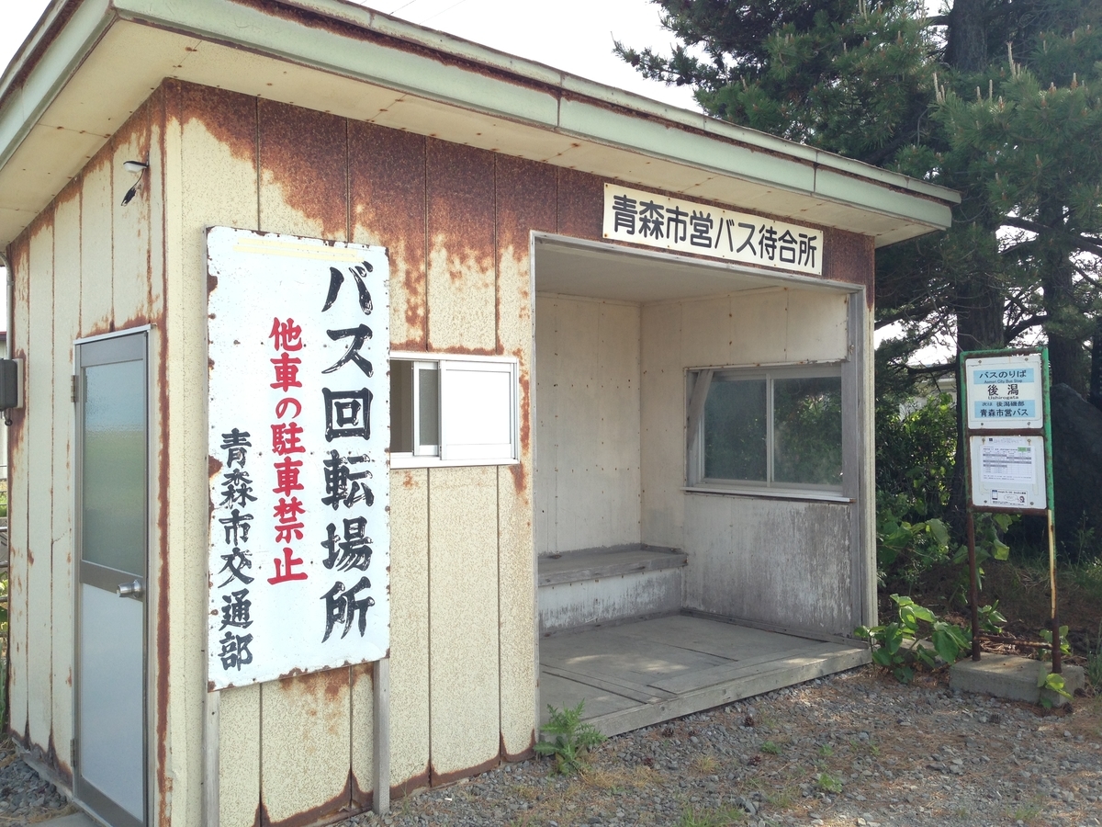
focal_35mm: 33
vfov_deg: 42.9
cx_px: 551
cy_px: 414
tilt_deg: +0.3
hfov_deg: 55.4
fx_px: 1051
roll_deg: +1.4
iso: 50
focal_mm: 4.12
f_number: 2.4
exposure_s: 1/427
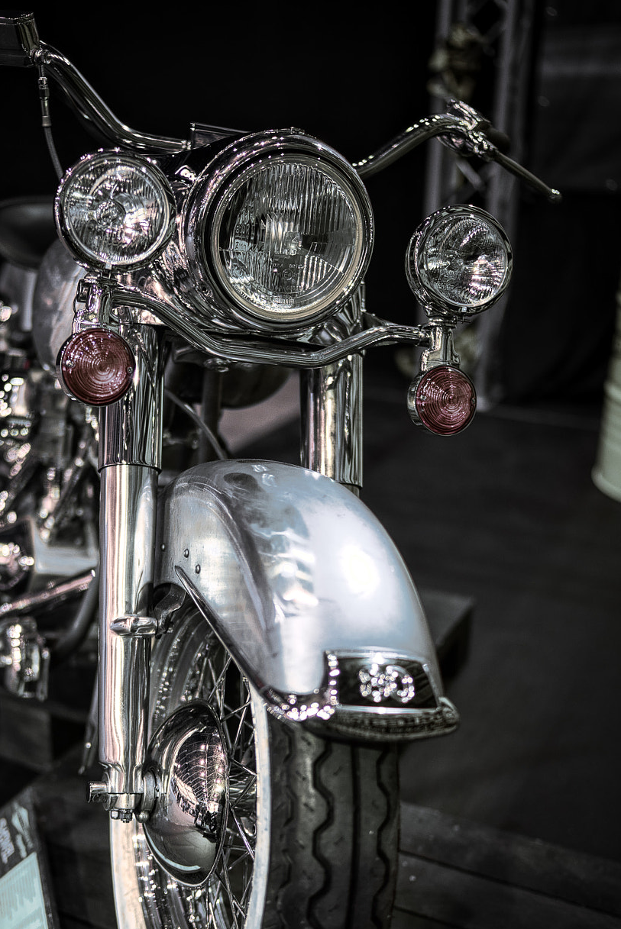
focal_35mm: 46
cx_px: 222
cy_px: 536
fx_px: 1188
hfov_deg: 29.1
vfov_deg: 42.6
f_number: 1.4
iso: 320
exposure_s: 1/40
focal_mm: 35
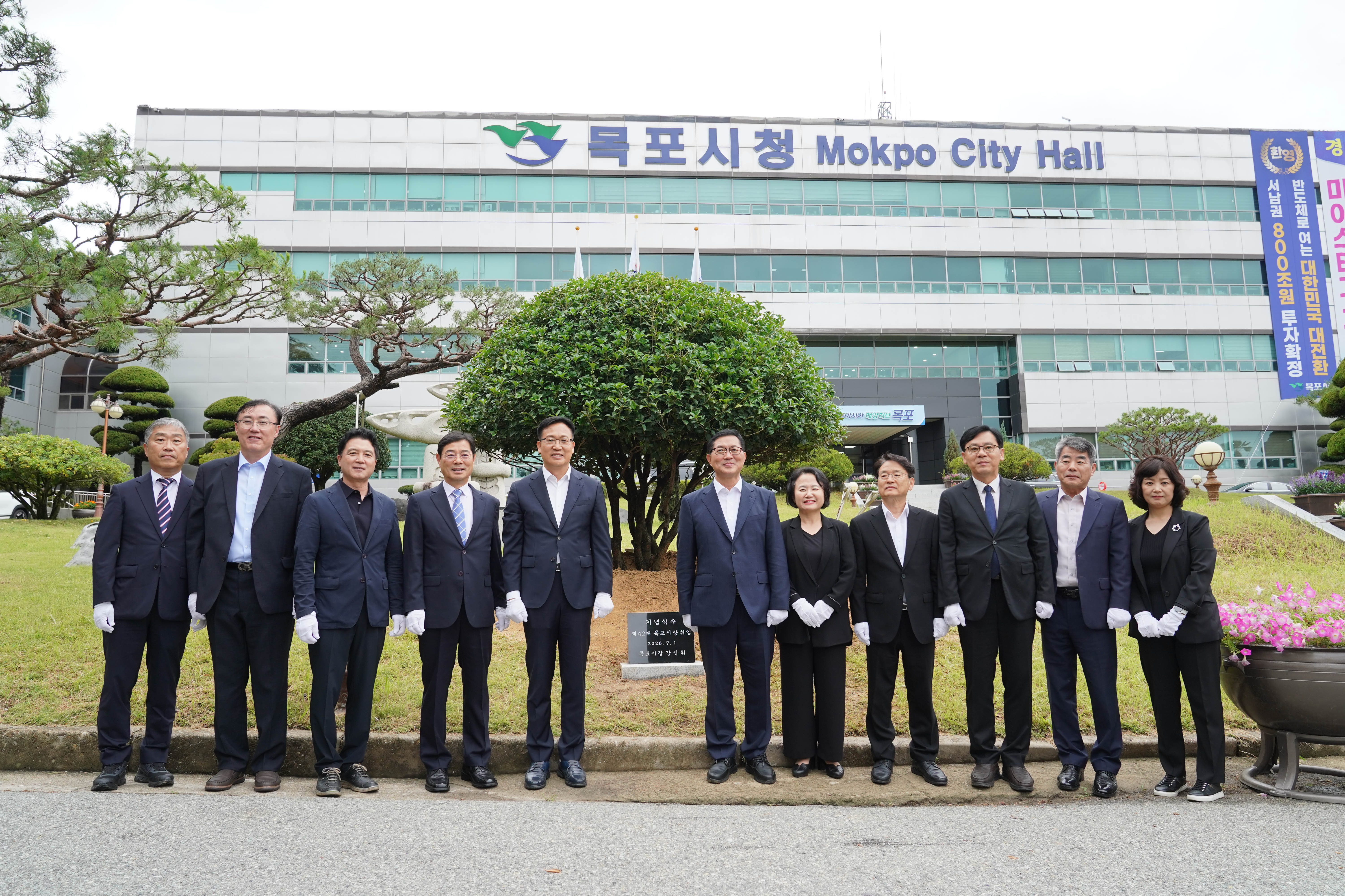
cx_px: 672
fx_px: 934
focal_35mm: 25
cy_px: 448
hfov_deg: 71.5
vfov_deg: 51.3
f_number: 4.5
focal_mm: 25
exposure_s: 1/250
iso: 250
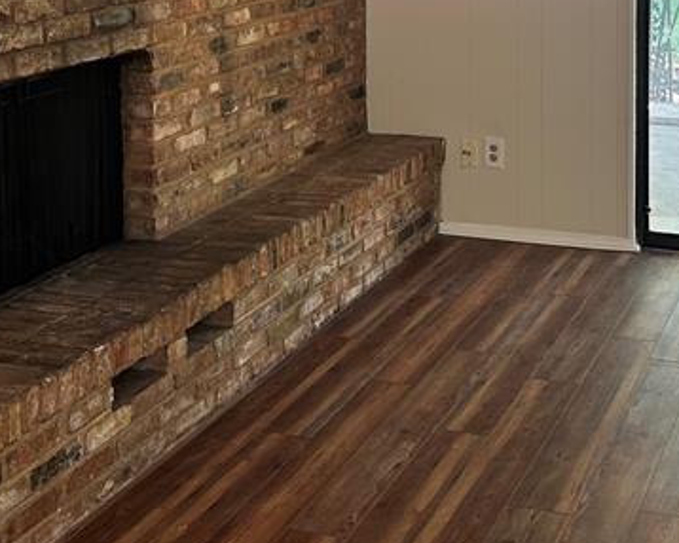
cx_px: 404
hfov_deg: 28.3
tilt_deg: -6.0
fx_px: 1346
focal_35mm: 67
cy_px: 8
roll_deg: -0.2
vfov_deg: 22.0
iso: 160
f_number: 1.78
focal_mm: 6.86
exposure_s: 1/120
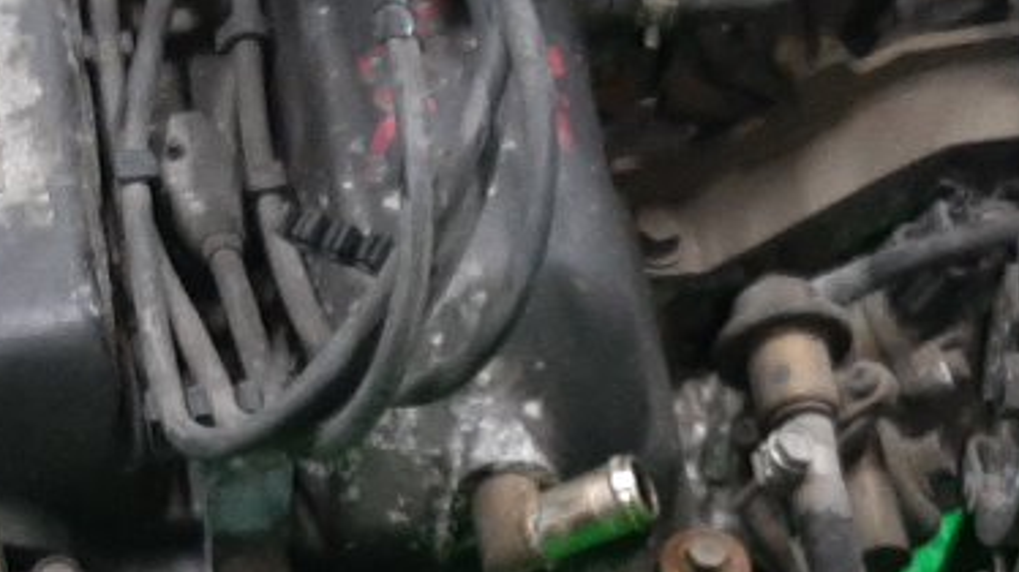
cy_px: 809
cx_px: 351
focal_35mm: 109
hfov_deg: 19.6
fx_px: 2944
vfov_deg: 10.8
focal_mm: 3.93
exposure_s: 1/50
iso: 167
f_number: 1.7
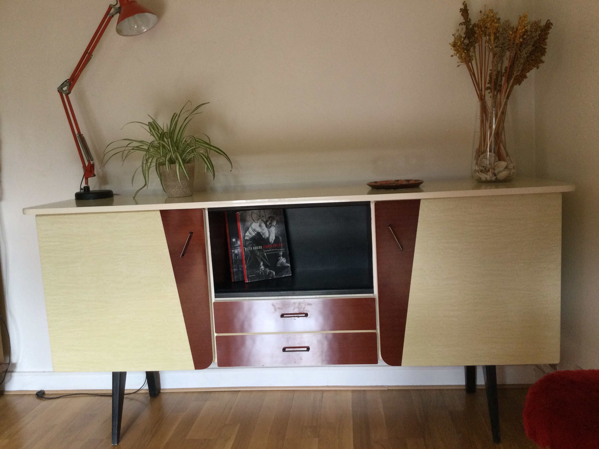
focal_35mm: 31
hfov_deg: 58.4
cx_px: 300
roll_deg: +3.1
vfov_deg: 45.4
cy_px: 224
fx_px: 536
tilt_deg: -6.3
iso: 80
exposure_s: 1/33
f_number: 2.4
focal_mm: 3.3
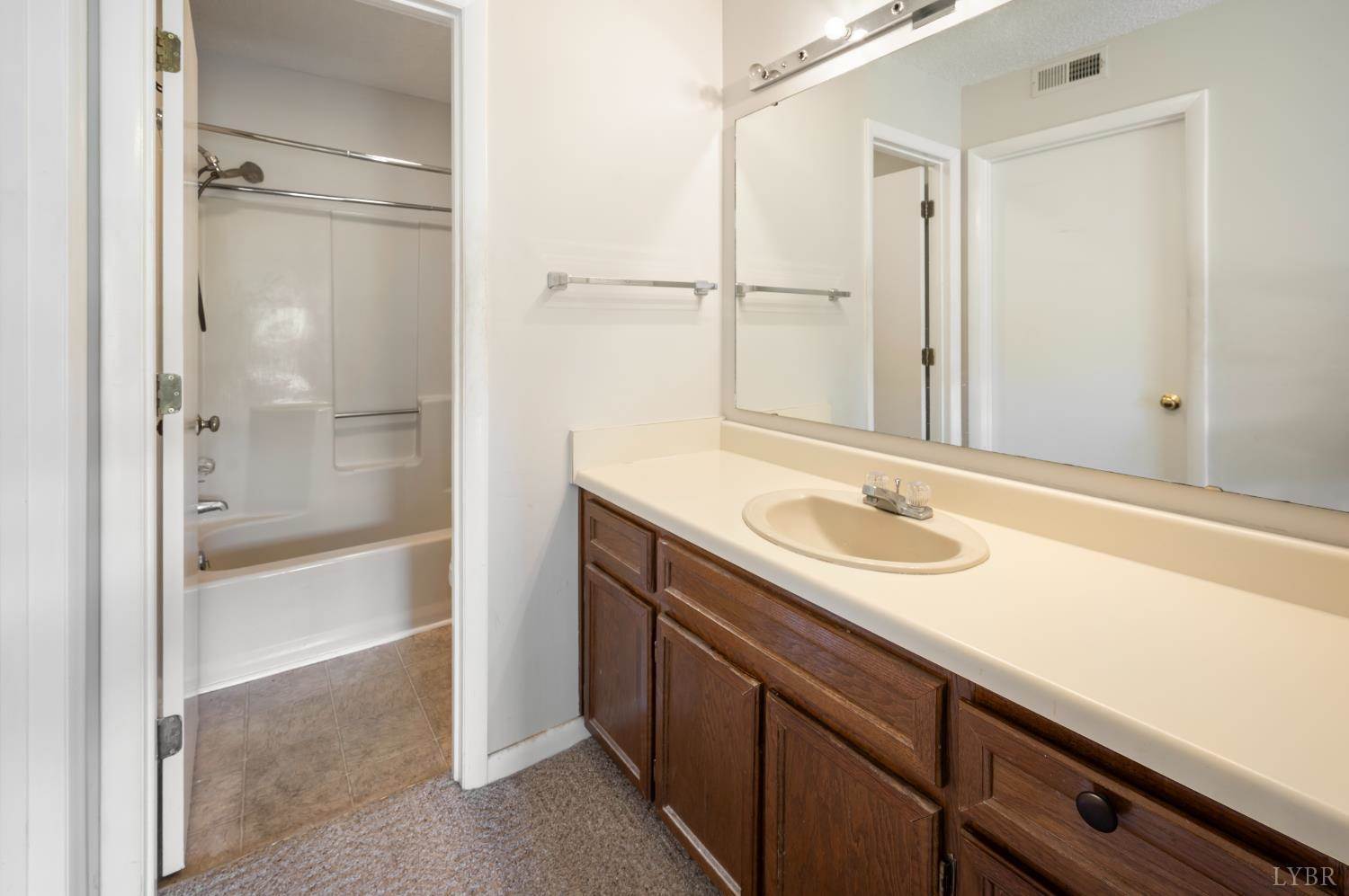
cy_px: 448
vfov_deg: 81.1
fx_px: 524
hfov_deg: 104.3
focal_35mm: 14
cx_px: 674
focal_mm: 14
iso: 200
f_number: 8
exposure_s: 1/2
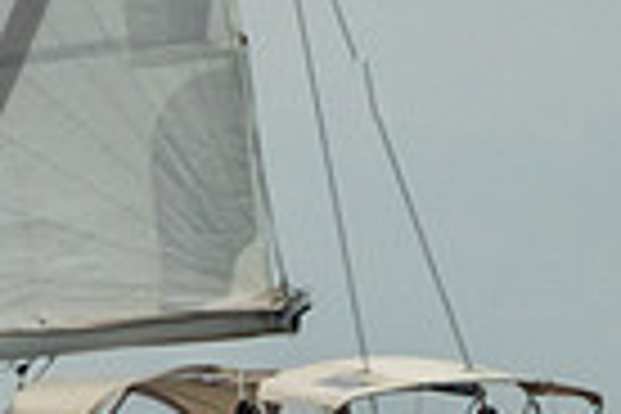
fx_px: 40034
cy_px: 311
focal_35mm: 2321
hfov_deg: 0.9
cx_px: -320
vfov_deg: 0.6
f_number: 10
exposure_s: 1/2500
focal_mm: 400
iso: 640
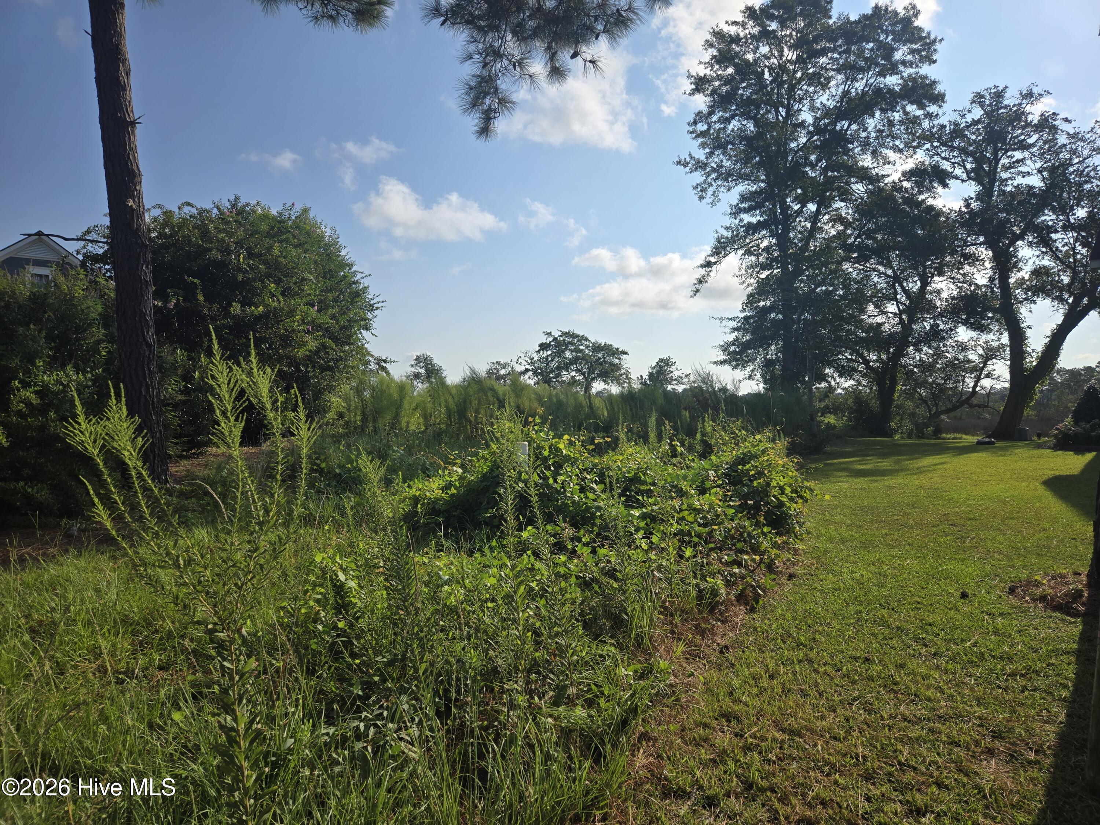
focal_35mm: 23
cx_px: 550
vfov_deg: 58.9
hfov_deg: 73.9
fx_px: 731
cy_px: 412
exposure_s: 1/3059
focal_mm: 5.4
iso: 25
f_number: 1.8
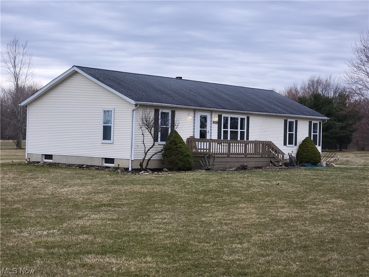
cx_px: 184
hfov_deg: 27.0
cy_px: 138
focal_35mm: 72
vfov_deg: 20.4
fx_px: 768
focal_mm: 9
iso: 50
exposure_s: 1/624
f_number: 2.4
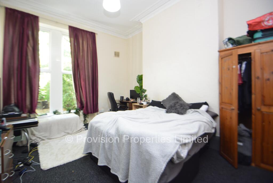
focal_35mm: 15
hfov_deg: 100.4
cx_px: 136
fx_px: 114
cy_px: 92
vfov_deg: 77.4
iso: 1100
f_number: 3.5
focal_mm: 10
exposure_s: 1/30
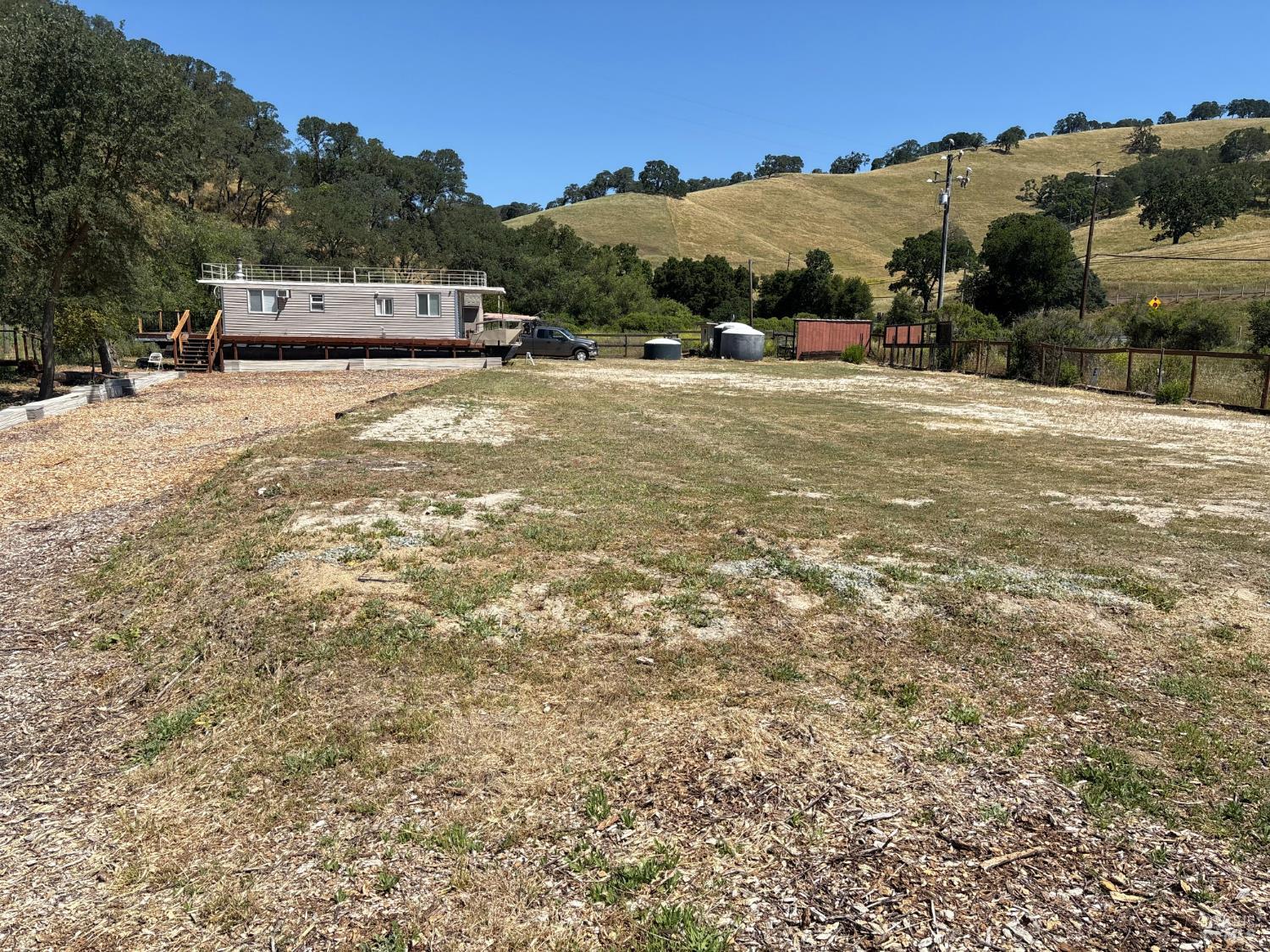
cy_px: 476
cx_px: 635
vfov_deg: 53.1
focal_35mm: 26
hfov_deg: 67.3
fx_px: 954
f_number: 1.6
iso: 50
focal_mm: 5.96
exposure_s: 1/4065
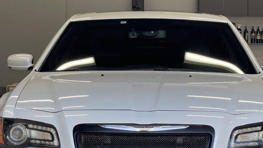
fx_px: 837
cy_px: 52
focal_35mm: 120
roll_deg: -0.6
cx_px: 146
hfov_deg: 17.9
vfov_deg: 10.1
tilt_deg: +0.1
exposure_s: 1/121
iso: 32
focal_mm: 7.5
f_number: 2.2
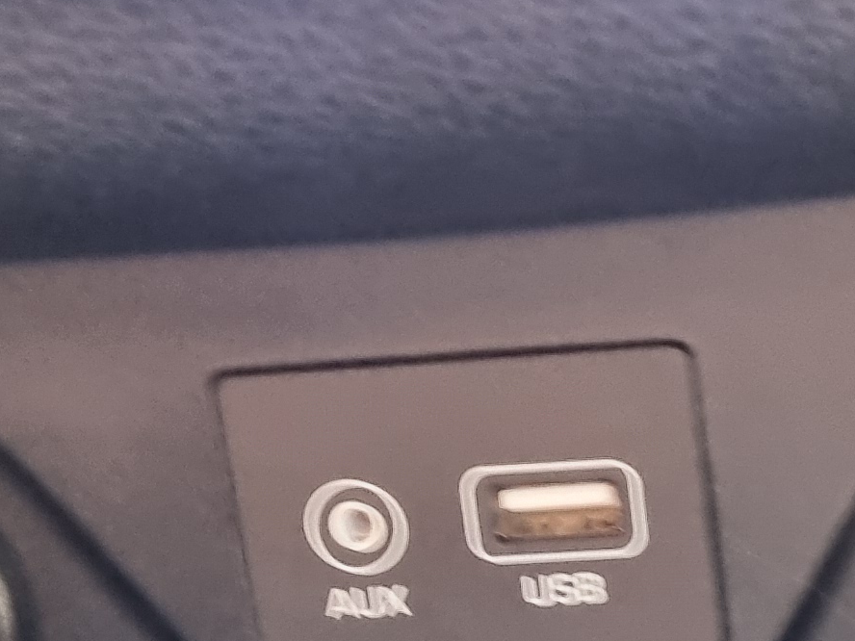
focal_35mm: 118
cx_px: 920
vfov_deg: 12.1
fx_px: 2915
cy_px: 894
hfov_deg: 16.2
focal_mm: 5.4
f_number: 1.8
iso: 800
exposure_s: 1/24
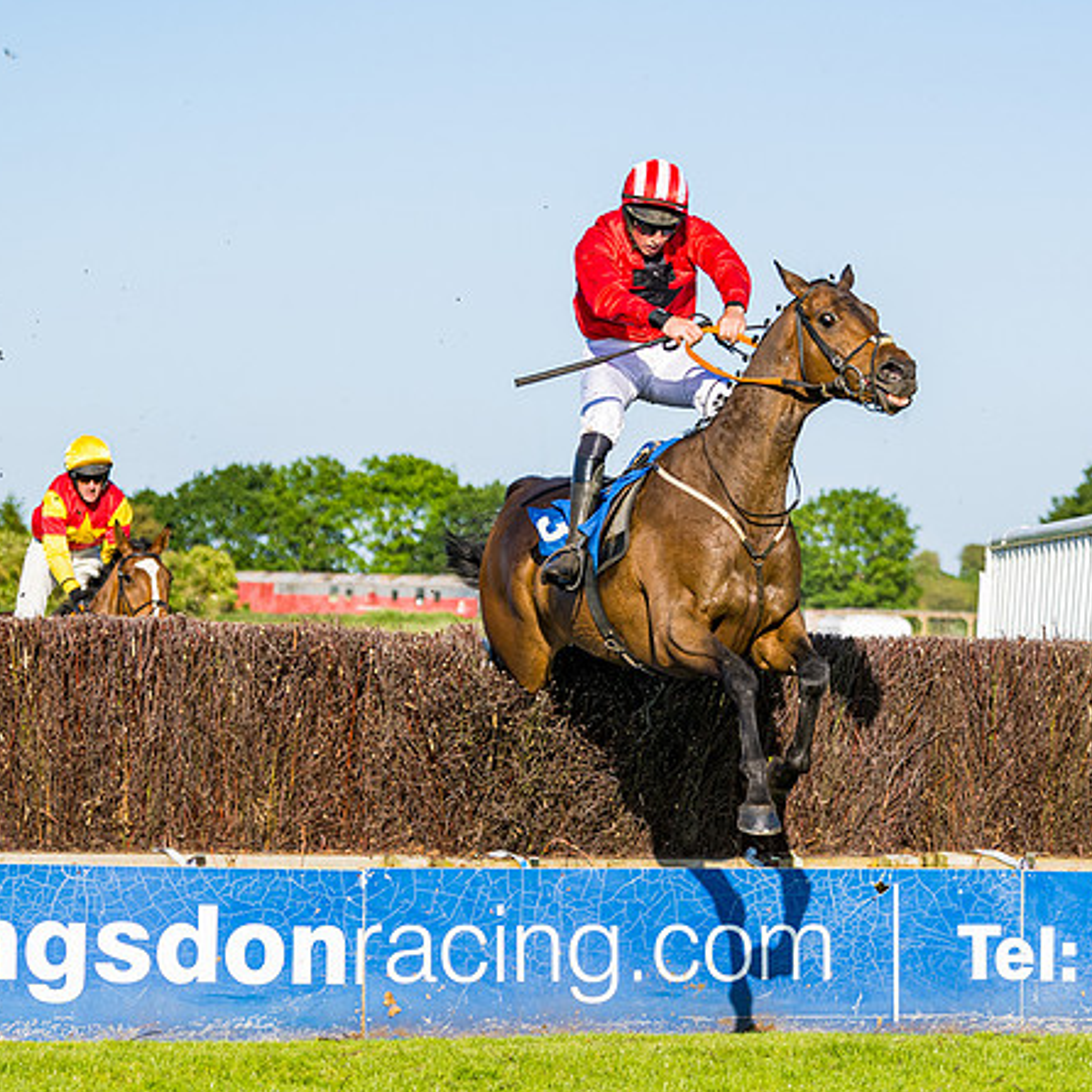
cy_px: 748
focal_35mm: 167
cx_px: 750
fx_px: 5960
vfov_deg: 10.5
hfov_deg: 10.5
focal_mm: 82
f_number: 4
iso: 200
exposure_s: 1/2000
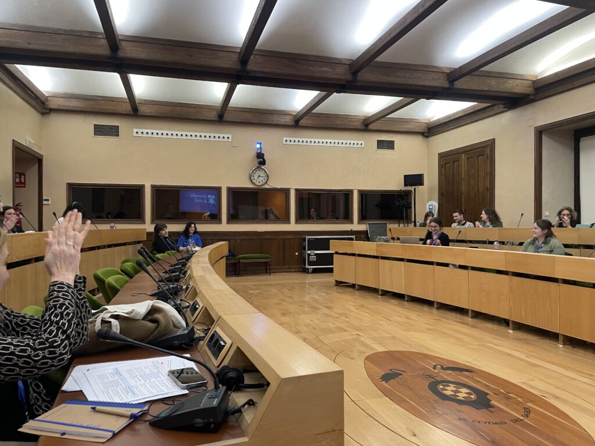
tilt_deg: -0.6
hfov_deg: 67.3
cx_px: 298
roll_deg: +1.8
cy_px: 223
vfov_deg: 53.1
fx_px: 447
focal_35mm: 26
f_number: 1.6
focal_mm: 4.2
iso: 160
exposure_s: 1/50
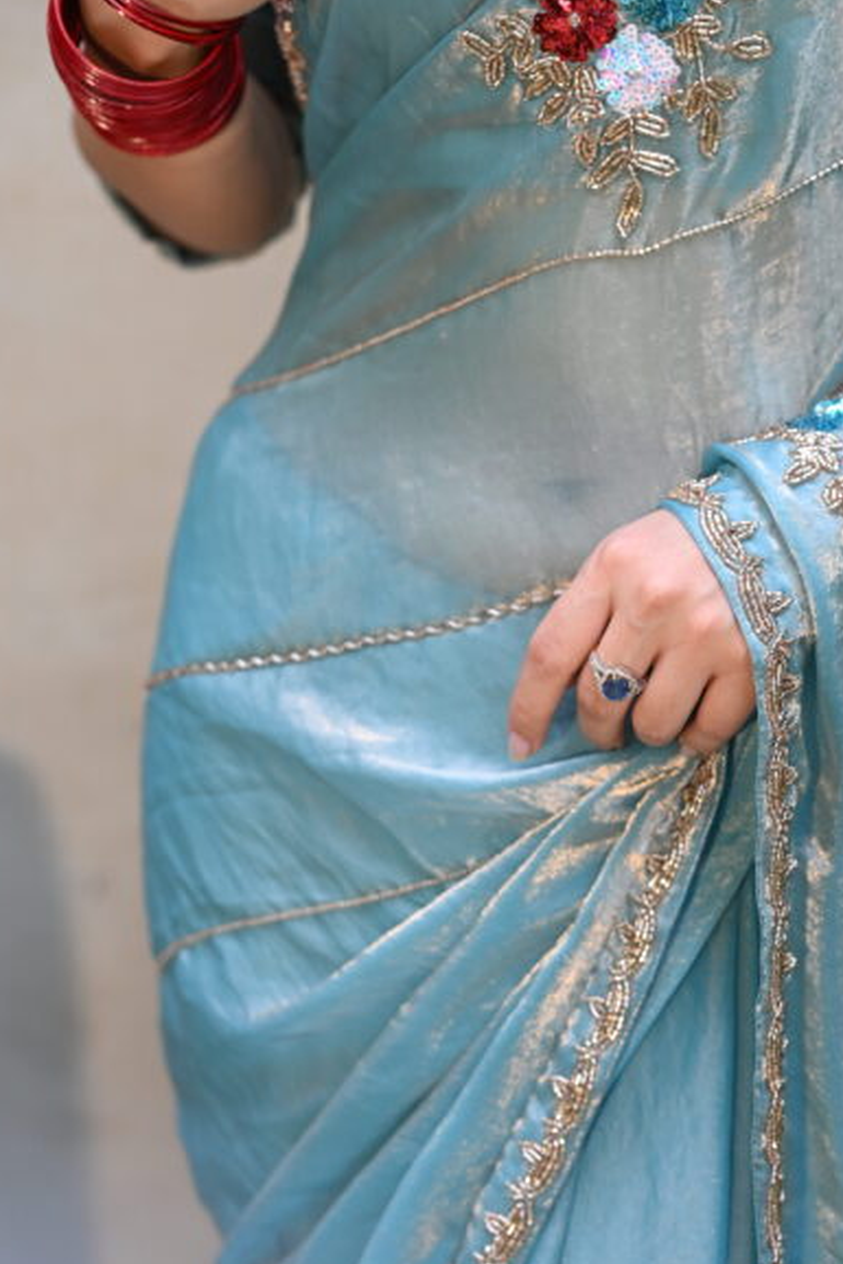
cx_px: 633
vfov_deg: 25.9
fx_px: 2738
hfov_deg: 17.4
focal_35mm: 78
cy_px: 508
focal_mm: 50
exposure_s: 1/125
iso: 400
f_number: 2.2
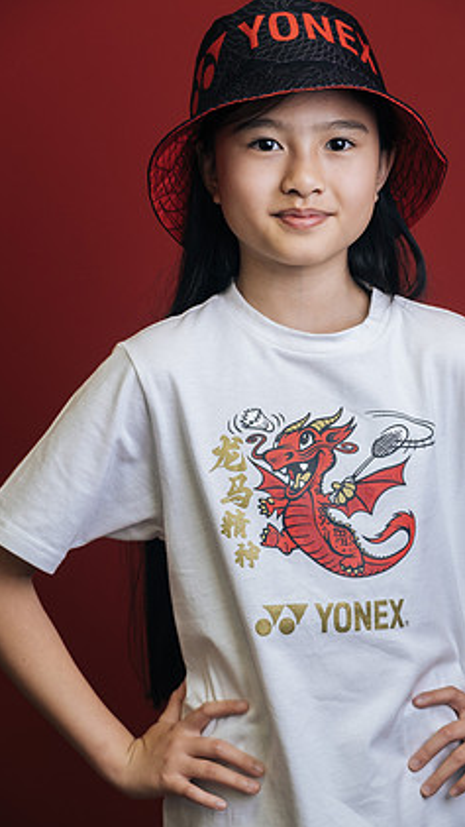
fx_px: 2037
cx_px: 275
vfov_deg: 22.9
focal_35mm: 93
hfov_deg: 13.0
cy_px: 393
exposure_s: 1/125
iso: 400
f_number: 3.2
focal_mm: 55
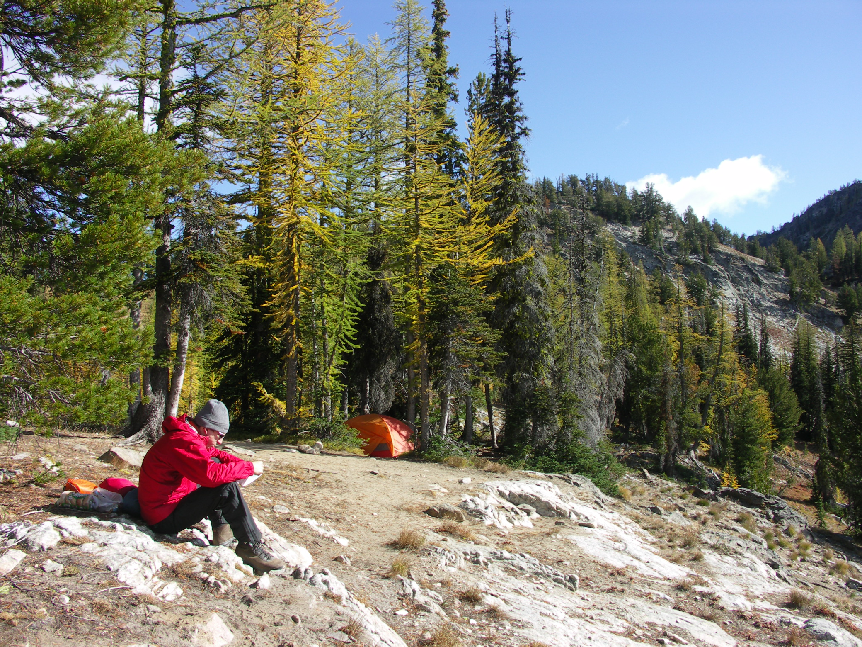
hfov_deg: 61.7
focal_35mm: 29
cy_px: 324
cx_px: 431
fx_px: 722
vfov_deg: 48.2
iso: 50
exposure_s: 1/200
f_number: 5
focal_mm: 7.7
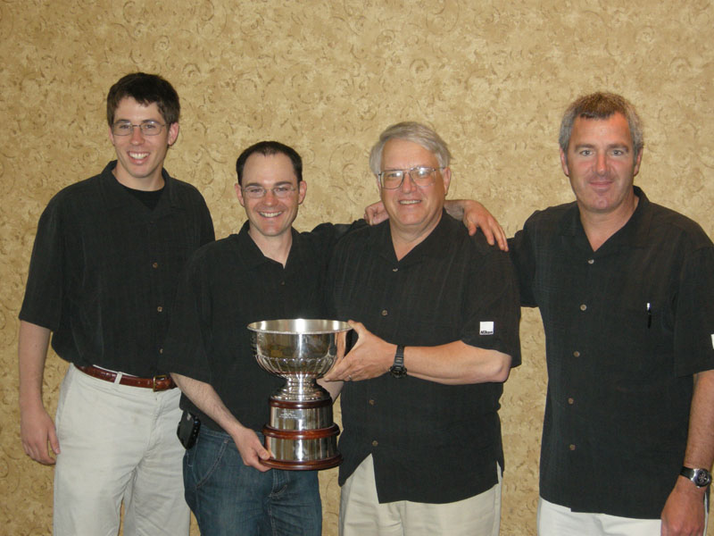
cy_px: 268
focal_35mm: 60
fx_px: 1238
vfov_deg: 24.4
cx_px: 357
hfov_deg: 32.2
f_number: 3.5
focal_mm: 12.9
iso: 253
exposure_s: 1/60
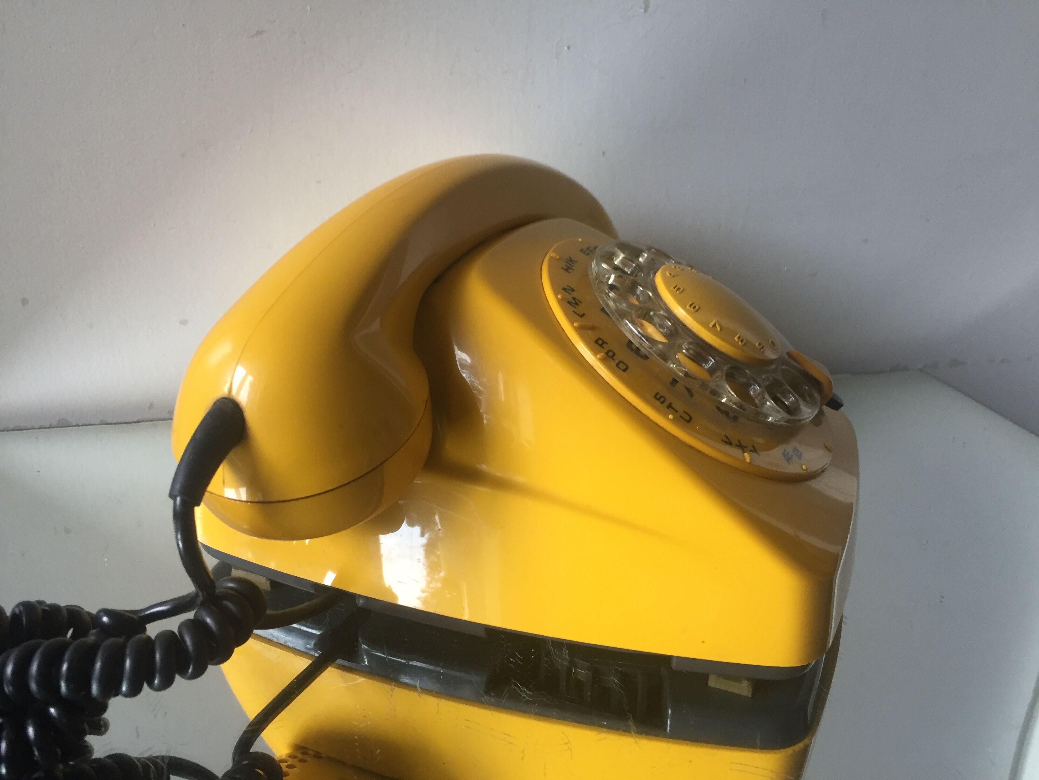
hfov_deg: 61.7
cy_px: 390
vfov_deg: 48.2
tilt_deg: -23.3
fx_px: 870
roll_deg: -2.5
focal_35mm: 29
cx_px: 520
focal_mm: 4.15
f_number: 2.2
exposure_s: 1/33
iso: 125
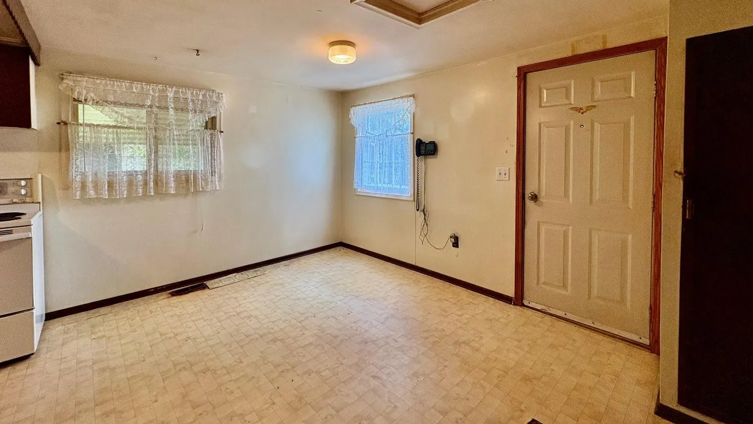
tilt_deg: -1.3
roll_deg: +0.1
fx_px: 319
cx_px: 368
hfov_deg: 99.3
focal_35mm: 16
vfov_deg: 66.3
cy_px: 165
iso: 320
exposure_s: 1/120
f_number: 2.2
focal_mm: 2.22
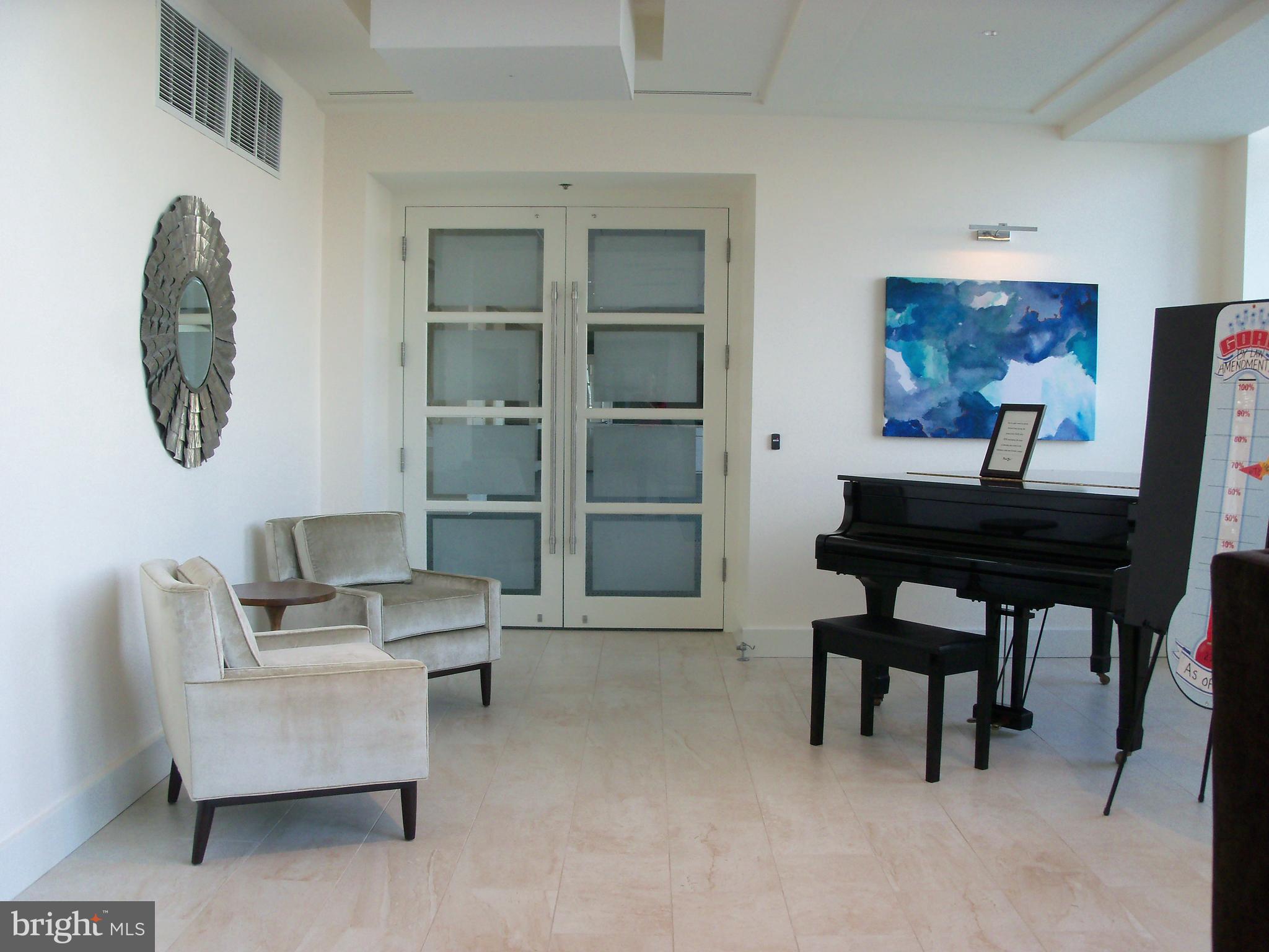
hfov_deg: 52.6
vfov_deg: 40.7
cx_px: 634
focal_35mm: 35
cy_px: 476
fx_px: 1283
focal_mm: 6.3
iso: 64
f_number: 3
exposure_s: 1/50
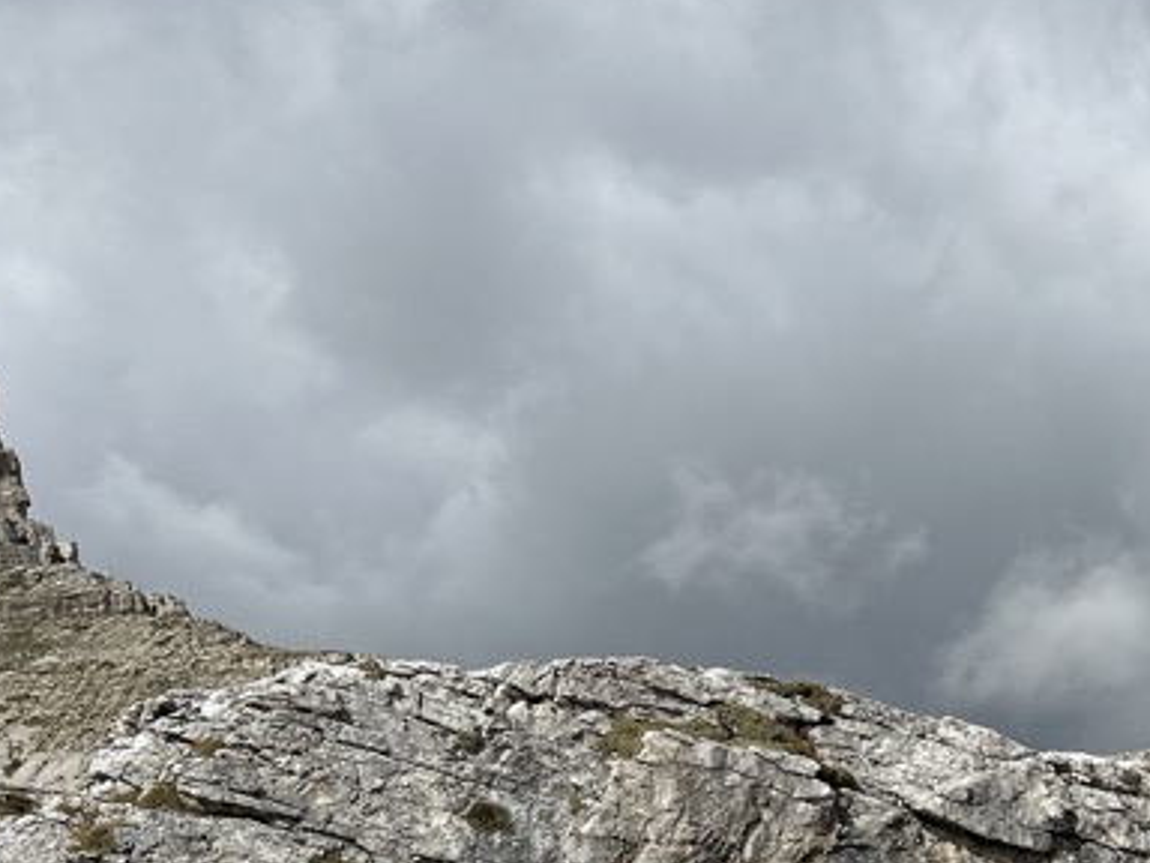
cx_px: 1351
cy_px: 1133
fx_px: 2126
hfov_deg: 27.0
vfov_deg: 20.8
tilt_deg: -0.9
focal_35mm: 64
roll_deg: -1.3
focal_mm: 6.86
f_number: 1.78
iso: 80
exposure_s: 1/10753
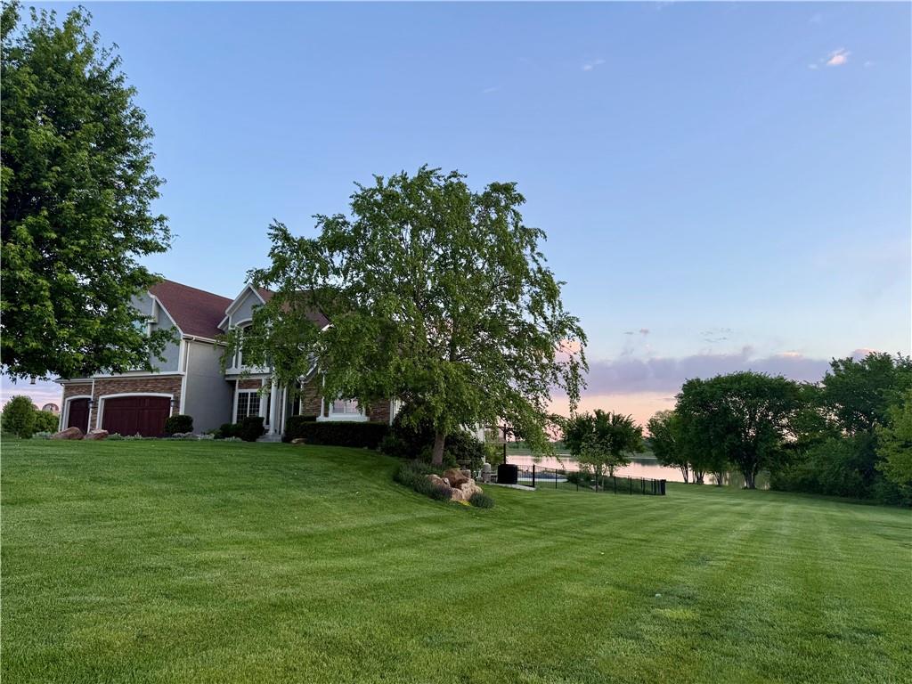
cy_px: 342
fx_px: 632
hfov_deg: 71.6
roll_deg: -1.0
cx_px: 456
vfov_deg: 56.8
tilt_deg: +9.7
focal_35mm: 24
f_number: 1.78
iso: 50
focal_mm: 6.76
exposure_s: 1/147
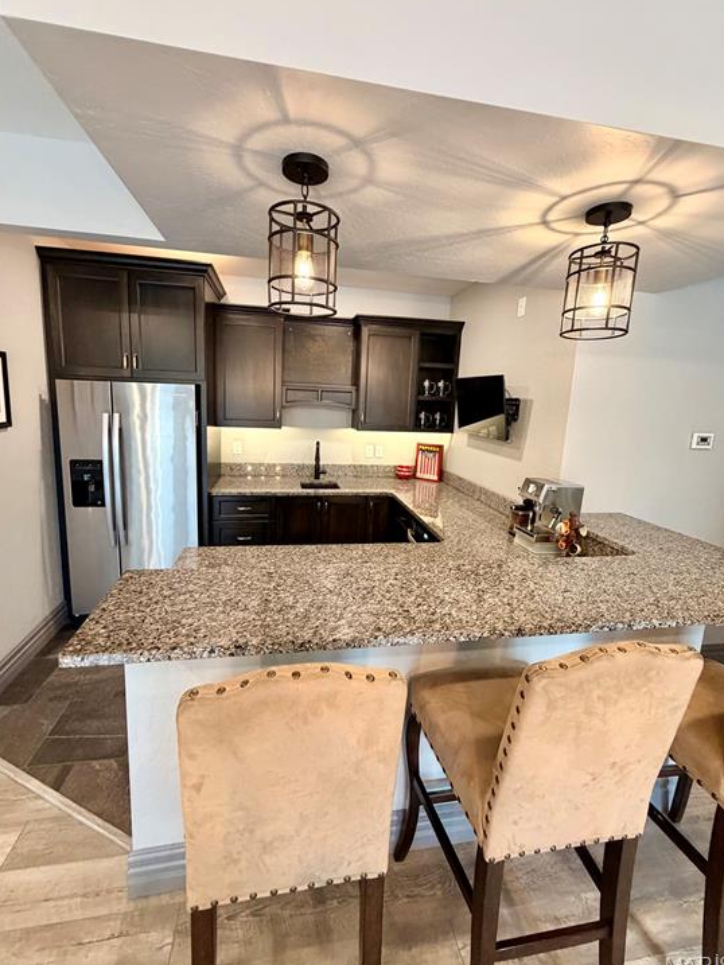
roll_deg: -2.5
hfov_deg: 81.8
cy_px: 466
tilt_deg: -9.6
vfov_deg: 98.1
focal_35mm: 15
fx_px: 418
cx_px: 354
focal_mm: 2.22
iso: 400
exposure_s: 1/60
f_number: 2.2
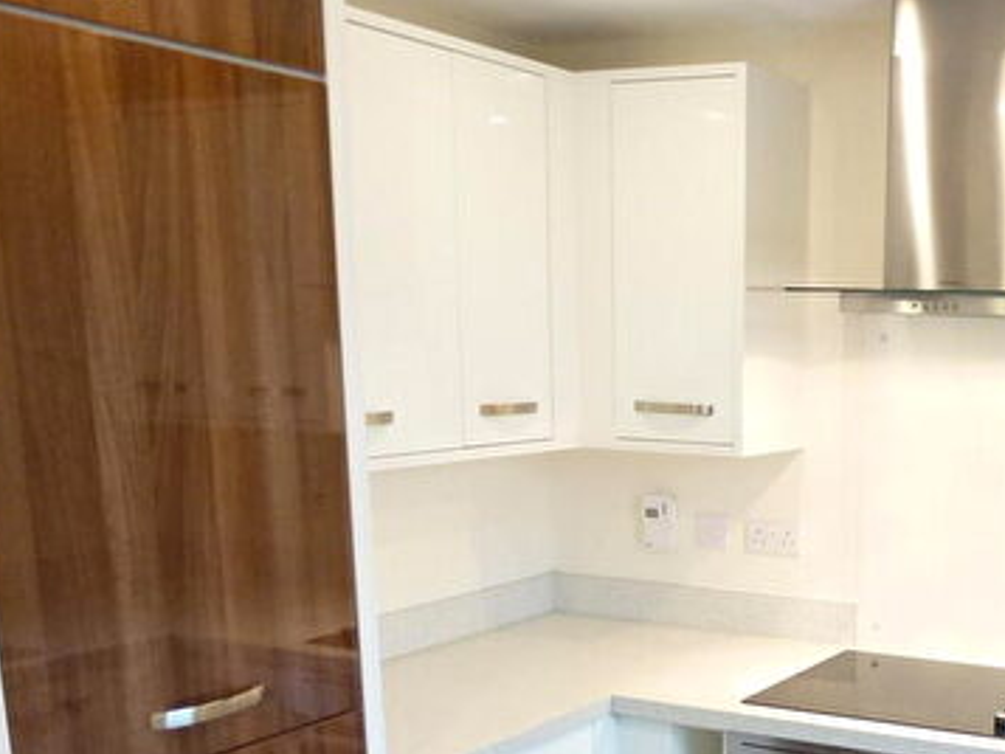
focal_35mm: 47
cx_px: 853
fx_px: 1365
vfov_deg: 29.4
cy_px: 708
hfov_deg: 38.4
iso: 200
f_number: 3.3
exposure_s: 1/13
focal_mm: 4.3
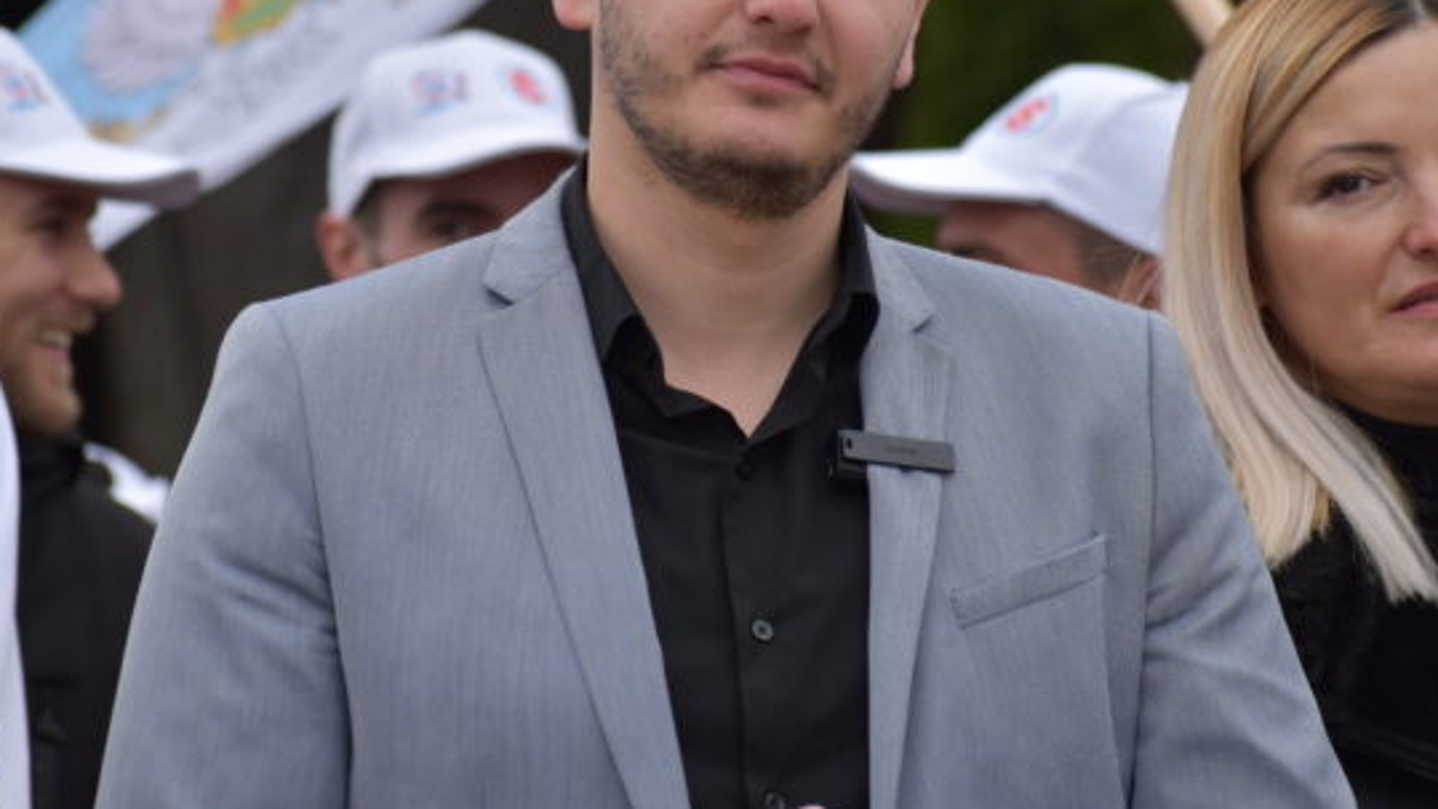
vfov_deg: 3.3
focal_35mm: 370
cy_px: 182
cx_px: 667
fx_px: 14096
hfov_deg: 5.8
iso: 220
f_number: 5.6
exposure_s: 1/500
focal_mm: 165
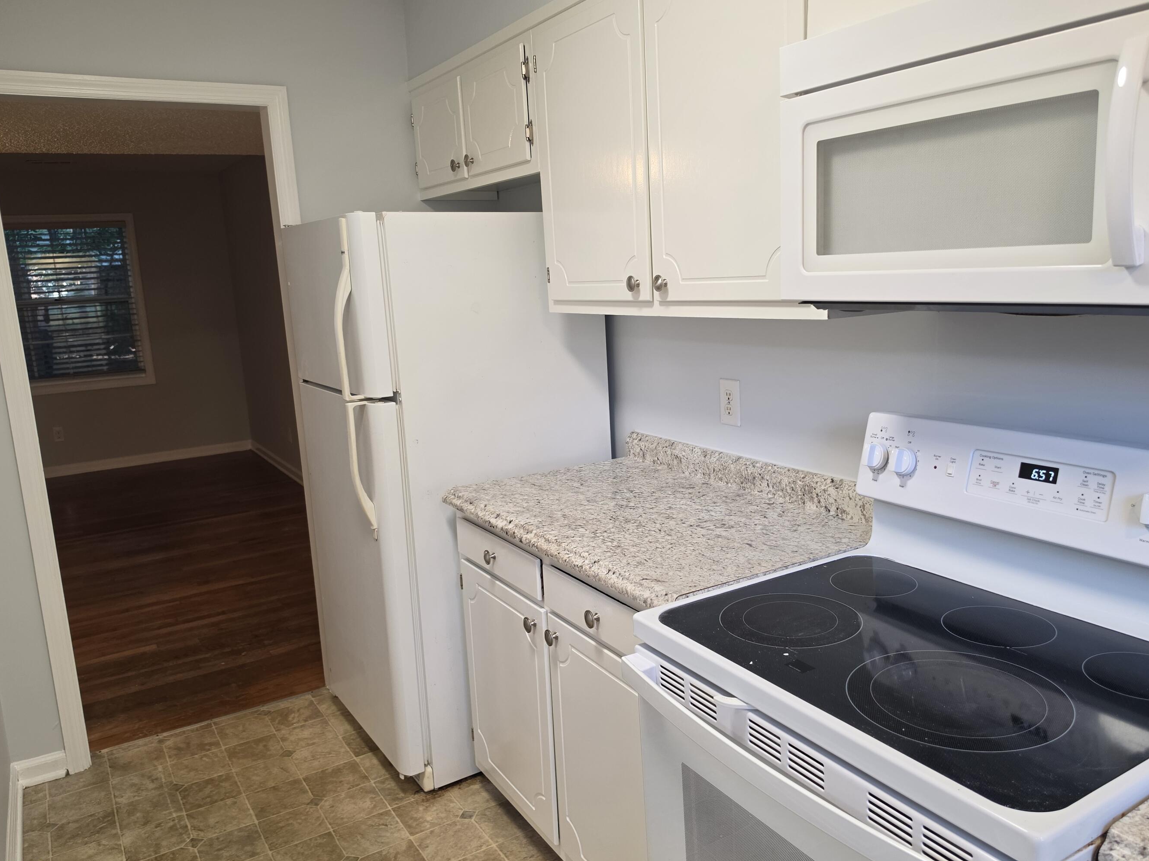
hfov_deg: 67.2
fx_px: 863
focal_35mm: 26
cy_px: 430
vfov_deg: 53.1
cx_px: 618
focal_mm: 6.5
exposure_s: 1/120
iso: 125
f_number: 1.4
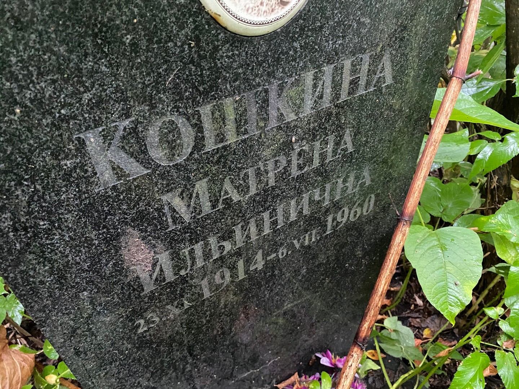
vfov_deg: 53.1
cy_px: 194
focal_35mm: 26
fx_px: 390
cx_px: 260
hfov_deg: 67.3
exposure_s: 1/30
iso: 800
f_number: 1.8
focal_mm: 4.25
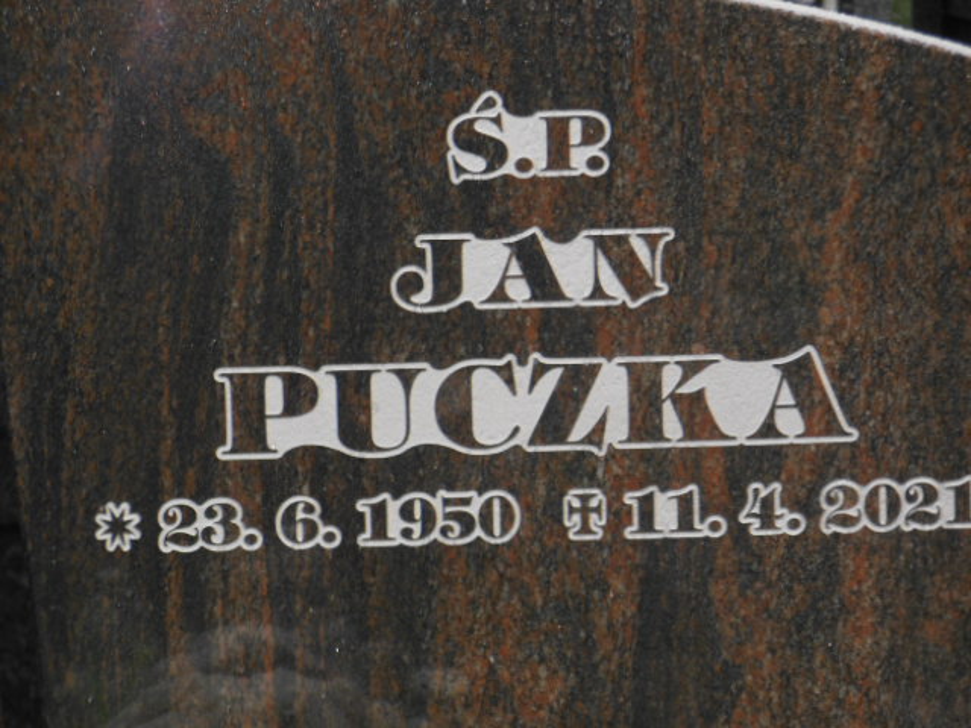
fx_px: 4684
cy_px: 364
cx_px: 486
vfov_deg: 8.9
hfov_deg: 11.8
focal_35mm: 167
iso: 250
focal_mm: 29.8
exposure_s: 1/60
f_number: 5.4
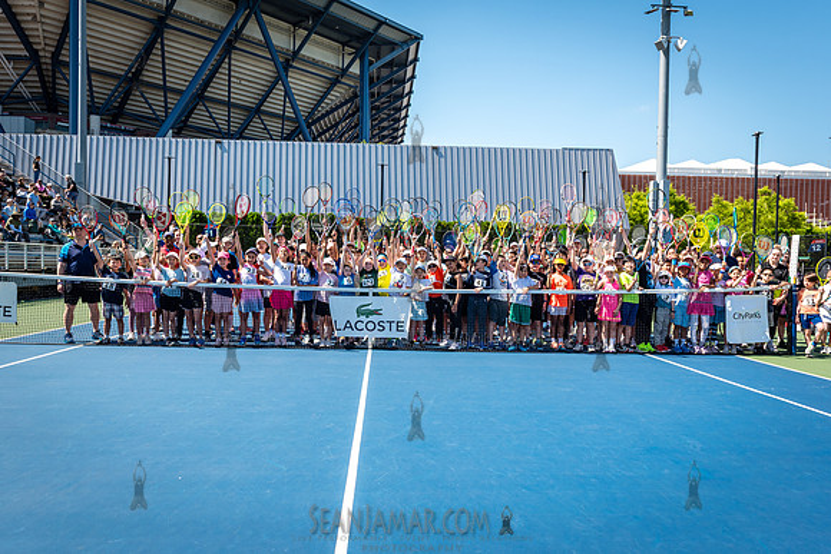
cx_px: 409
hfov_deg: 72.1
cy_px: 277
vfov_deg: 51.8
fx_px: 571
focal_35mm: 25
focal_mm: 24
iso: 200
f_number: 6.3
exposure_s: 1/400
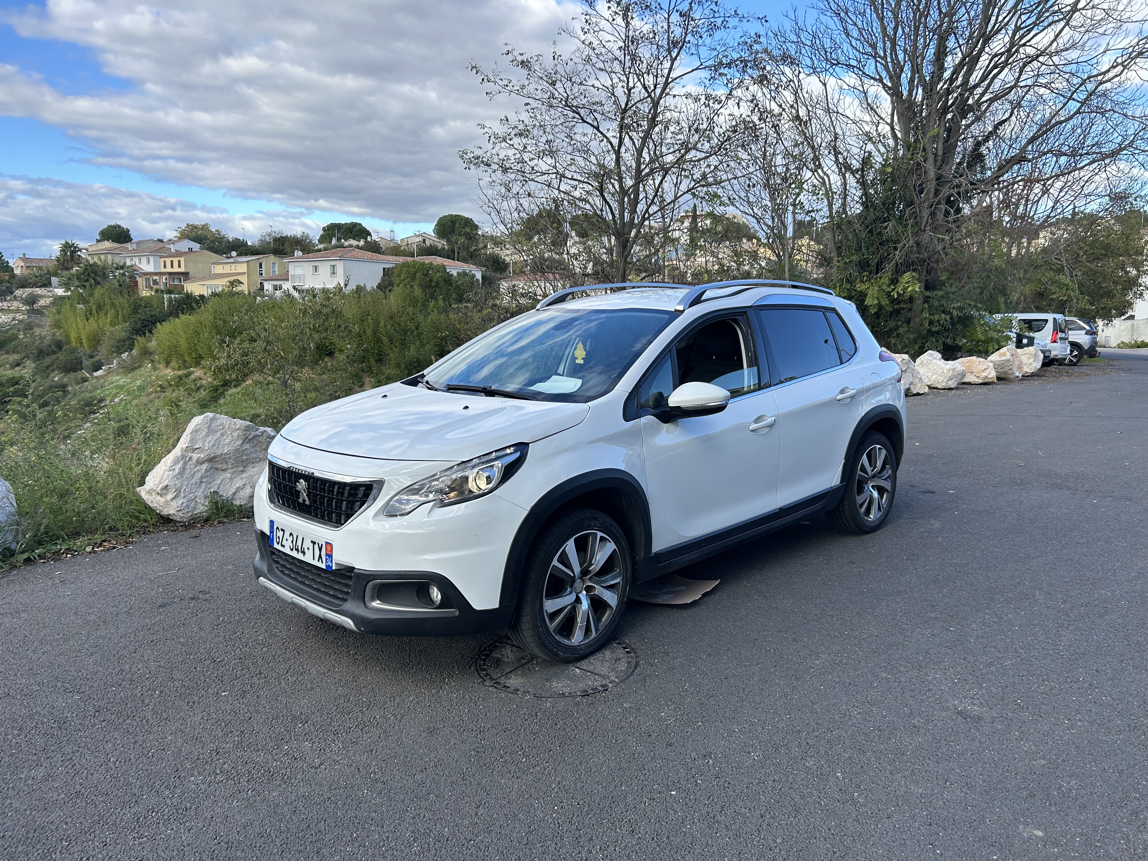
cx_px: 574
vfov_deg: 53.1
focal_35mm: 26
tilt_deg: -6.7
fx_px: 862
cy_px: 430
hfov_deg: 67.3
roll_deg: +0.9
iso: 50
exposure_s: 1/1431
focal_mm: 5.7
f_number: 1.5
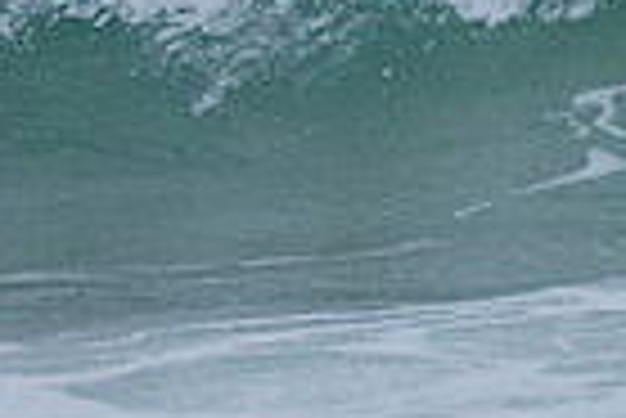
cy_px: -218
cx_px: -184
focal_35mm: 2561
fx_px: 44579
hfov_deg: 0.8
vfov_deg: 0.5
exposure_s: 1/2000
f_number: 5.6
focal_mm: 500
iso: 900
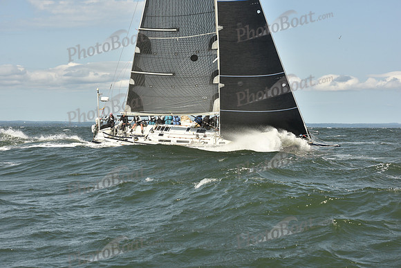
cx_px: 200
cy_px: 134
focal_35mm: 95
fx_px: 1058
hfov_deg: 21.5
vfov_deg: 14.4
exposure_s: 1/800
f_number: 9
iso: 250
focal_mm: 95
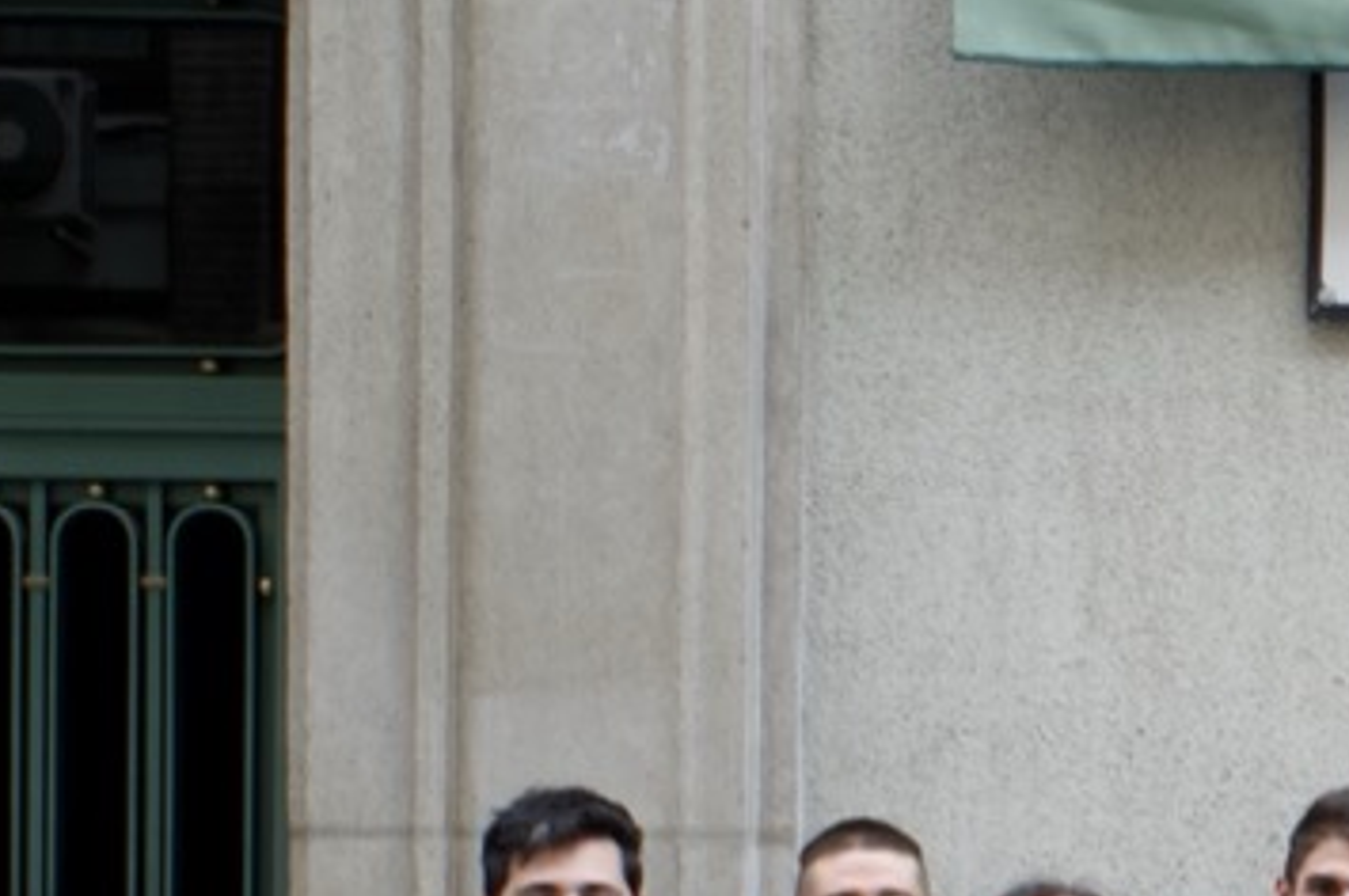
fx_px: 5765
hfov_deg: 12.4
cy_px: 1128
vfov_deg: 8.8
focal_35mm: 154
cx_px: 2295
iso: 800
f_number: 2.2
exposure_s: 1/400
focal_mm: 28
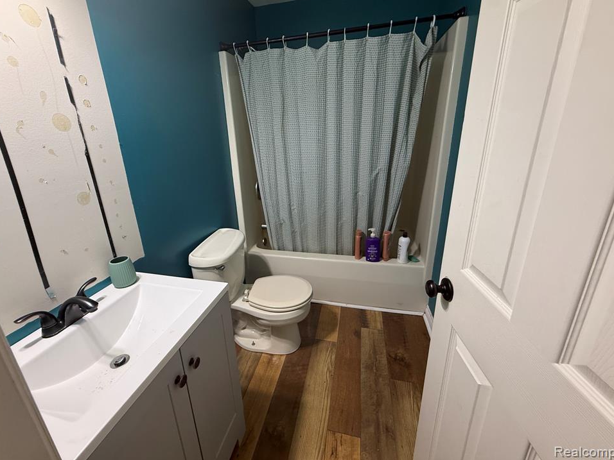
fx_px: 266
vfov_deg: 81.7
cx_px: 290
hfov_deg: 98.1
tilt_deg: -17.2
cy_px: 216
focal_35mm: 15
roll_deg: +2.9
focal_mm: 2.22
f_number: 2.2
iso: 250
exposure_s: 1/60
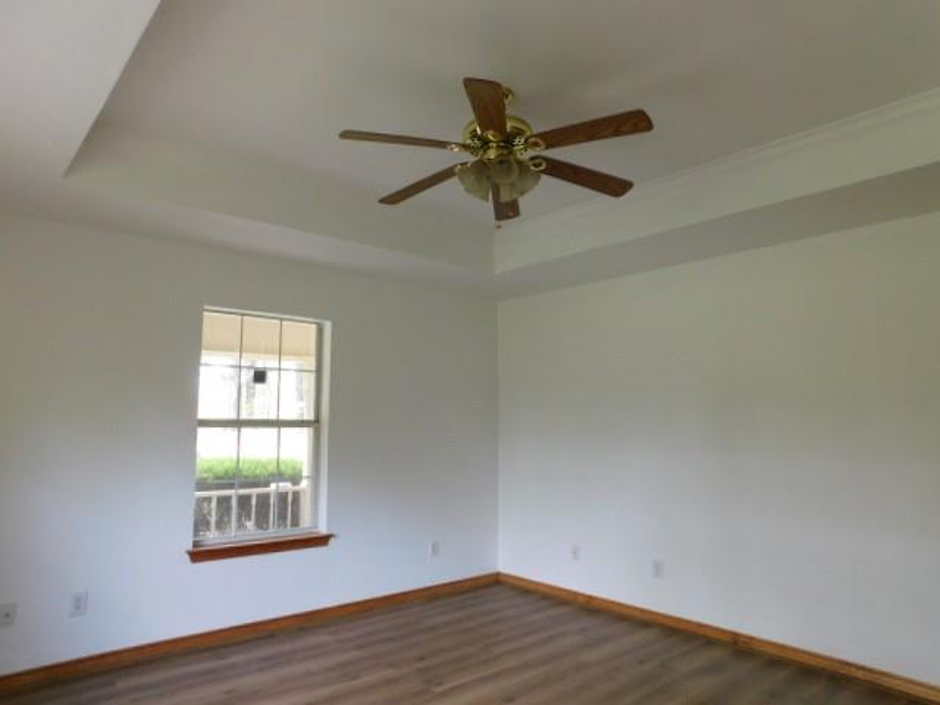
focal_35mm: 23
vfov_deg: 58.9
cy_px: 352
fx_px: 625
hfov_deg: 73.9
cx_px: 470
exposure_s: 1/30
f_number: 3
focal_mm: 4
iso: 160
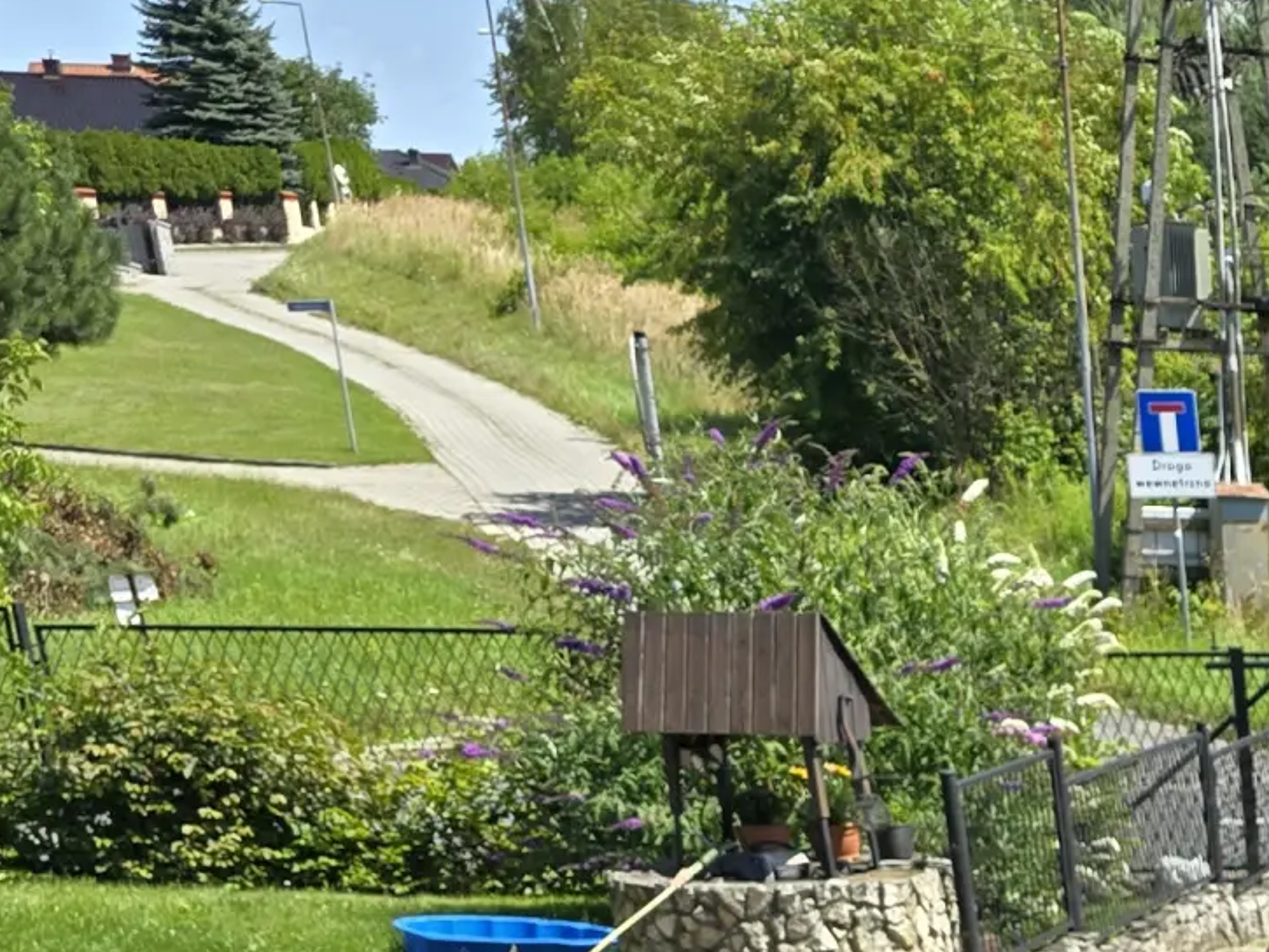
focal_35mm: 82
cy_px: 1690
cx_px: 1936
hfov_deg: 20.3
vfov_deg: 15.5
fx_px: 3007
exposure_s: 1/437
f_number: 1.7
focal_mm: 6.3
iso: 12
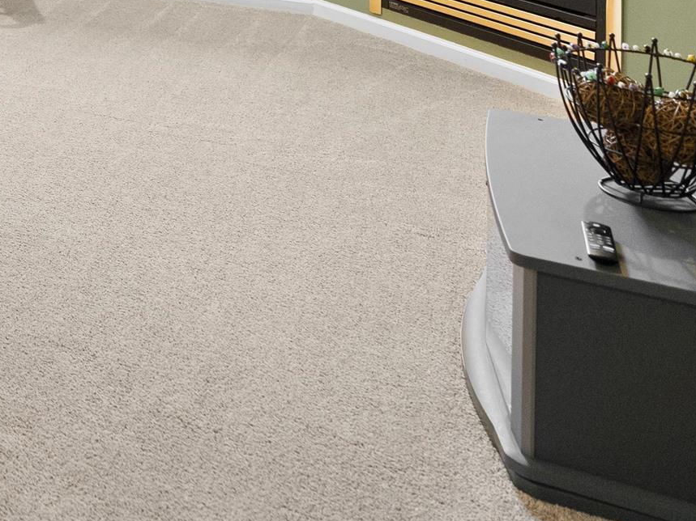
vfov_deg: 21.6
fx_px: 1106
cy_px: -291
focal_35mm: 55
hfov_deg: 27.2
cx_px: -279
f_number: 3.2
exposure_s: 1/30
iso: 2000
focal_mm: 16
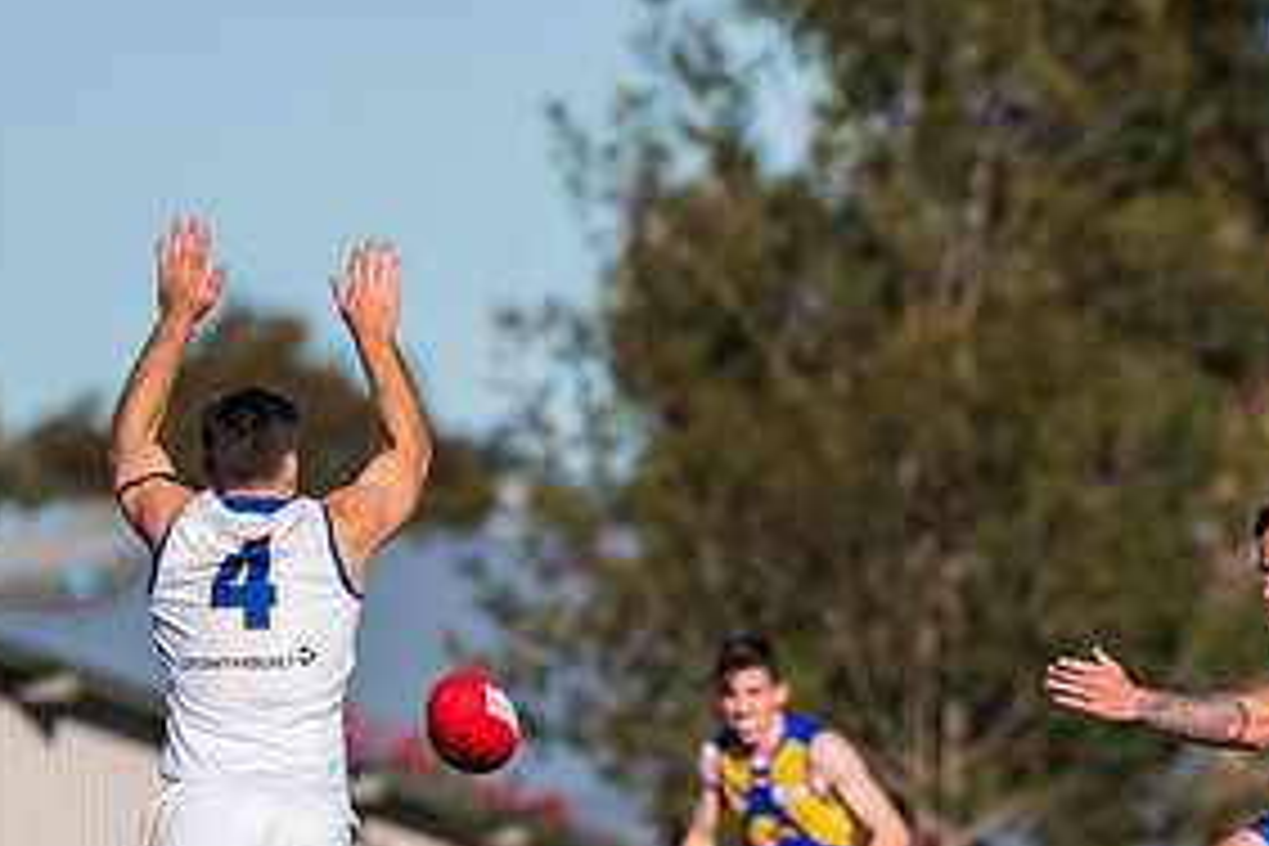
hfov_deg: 2.1
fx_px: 35071
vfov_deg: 1.4
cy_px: 717
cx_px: 746
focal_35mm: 995
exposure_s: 1/3200
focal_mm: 450
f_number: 8
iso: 800
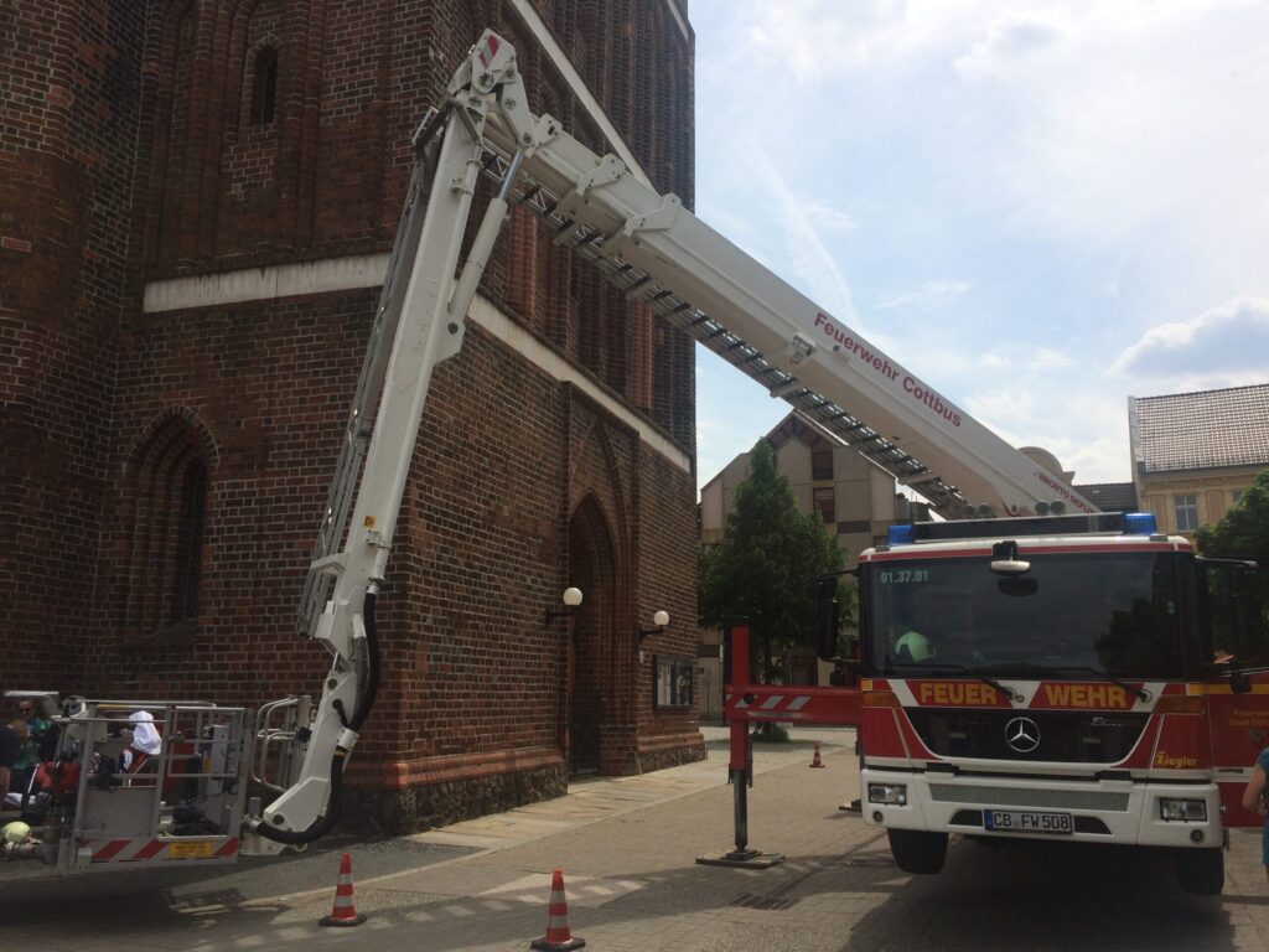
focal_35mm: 29
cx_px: 634
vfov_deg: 48.2
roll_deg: +0.2
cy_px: 476
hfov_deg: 61.7
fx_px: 1063
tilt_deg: +12.3
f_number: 2.2
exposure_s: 1/3425
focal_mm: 4.15
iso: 32
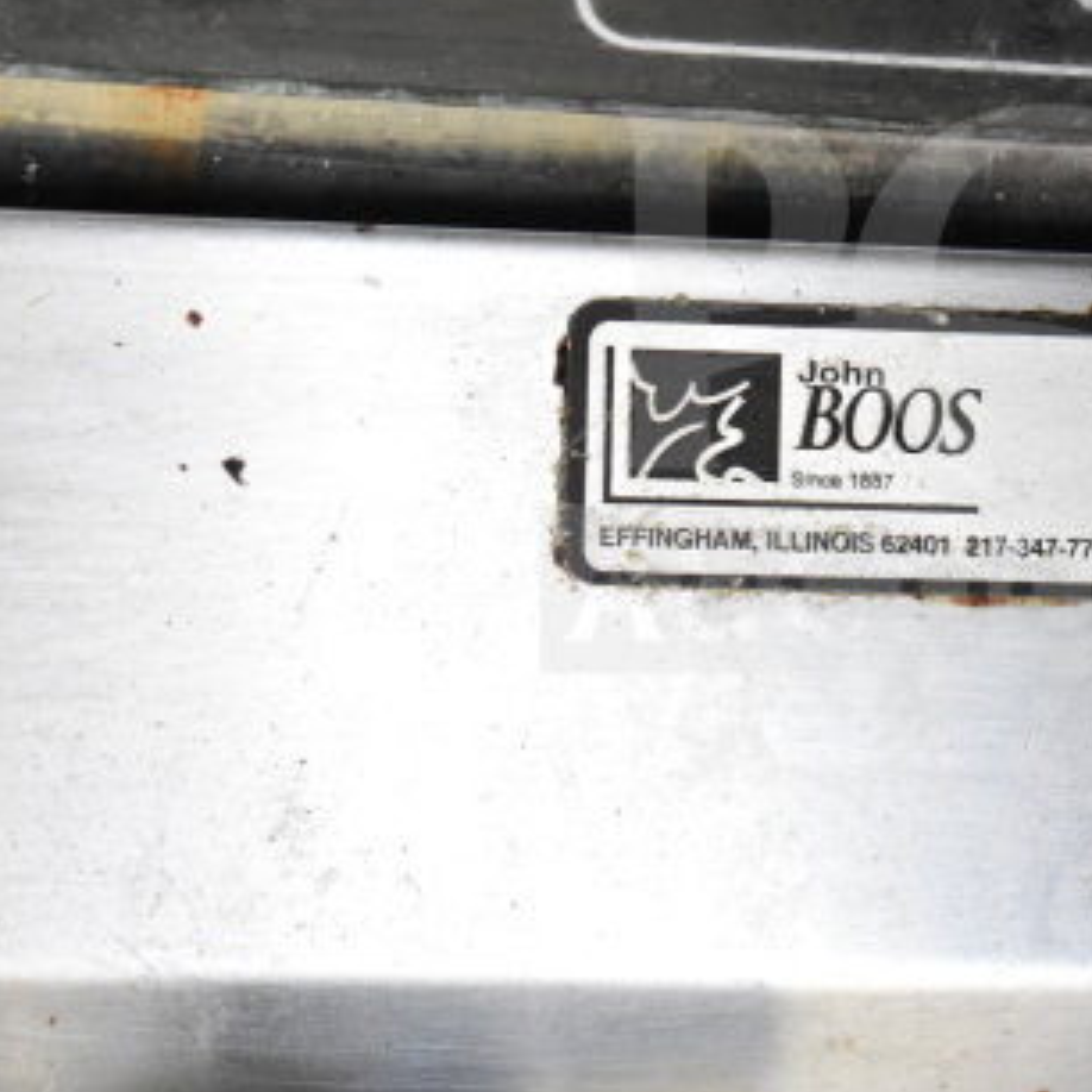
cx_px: 939
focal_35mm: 122
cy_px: 391
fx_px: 4354
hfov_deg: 14.2
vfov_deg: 14.3
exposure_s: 1/80
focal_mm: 48
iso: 2800
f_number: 5.3
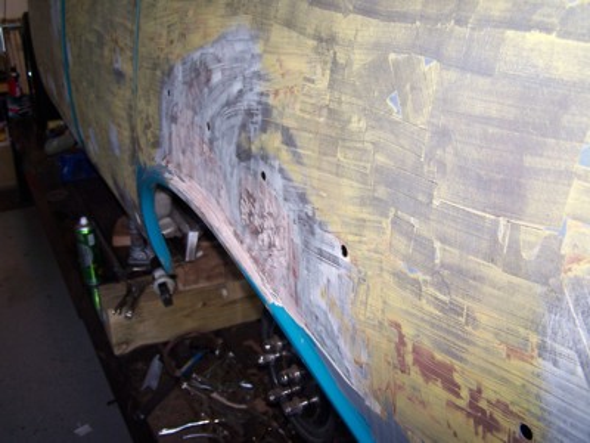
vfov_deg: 37.7
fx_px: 648
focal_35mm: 38
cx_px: 295
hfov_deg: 49.0
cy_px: 222
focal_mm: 6.3
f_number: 2.8
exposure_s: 1/60
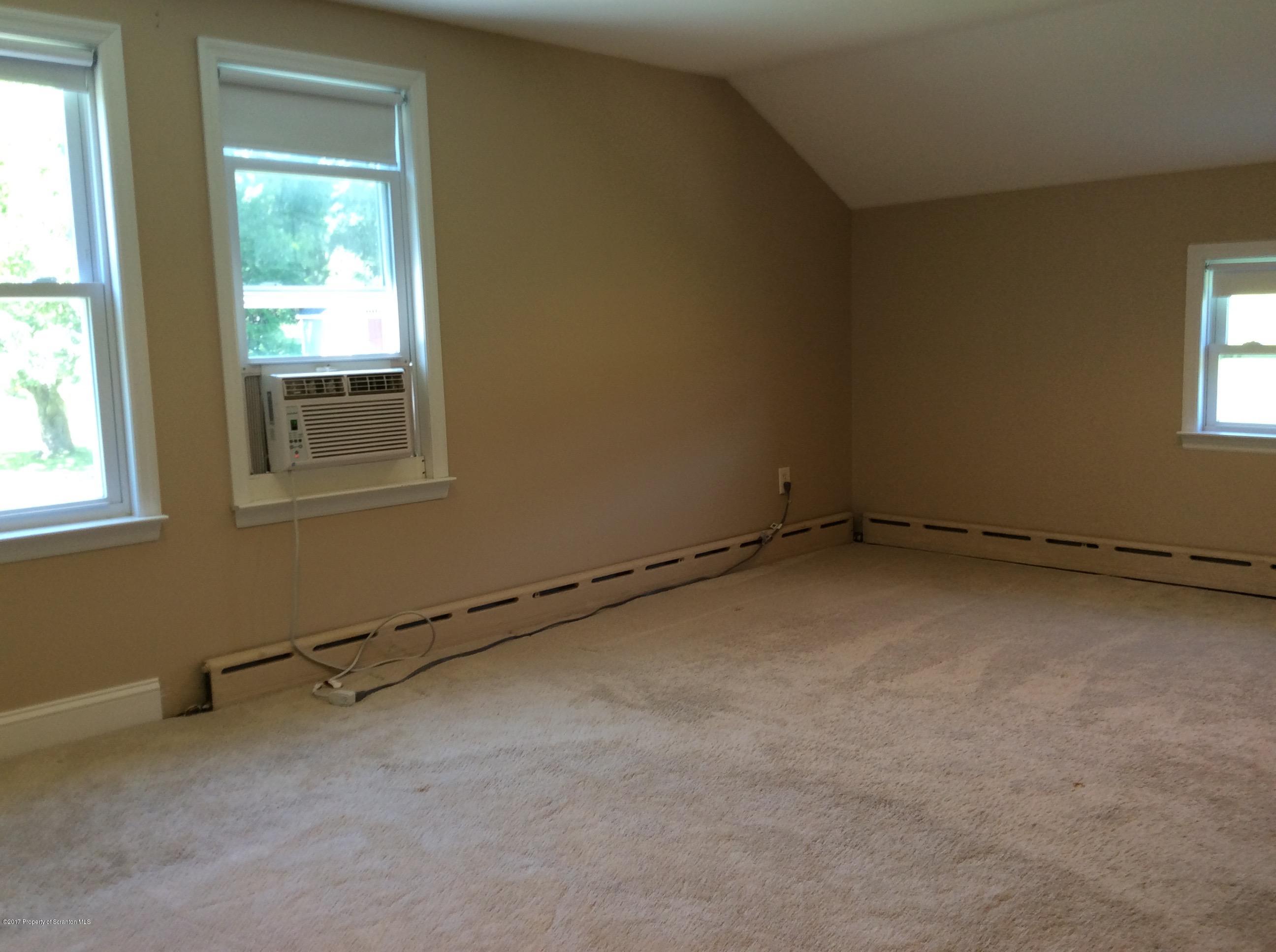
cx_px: 638
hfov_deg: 56.9
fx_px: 1178
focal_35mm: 32
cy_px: 476
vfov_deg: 44.1
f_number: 2.4
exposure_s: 1/24
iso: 40
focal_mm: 3.3
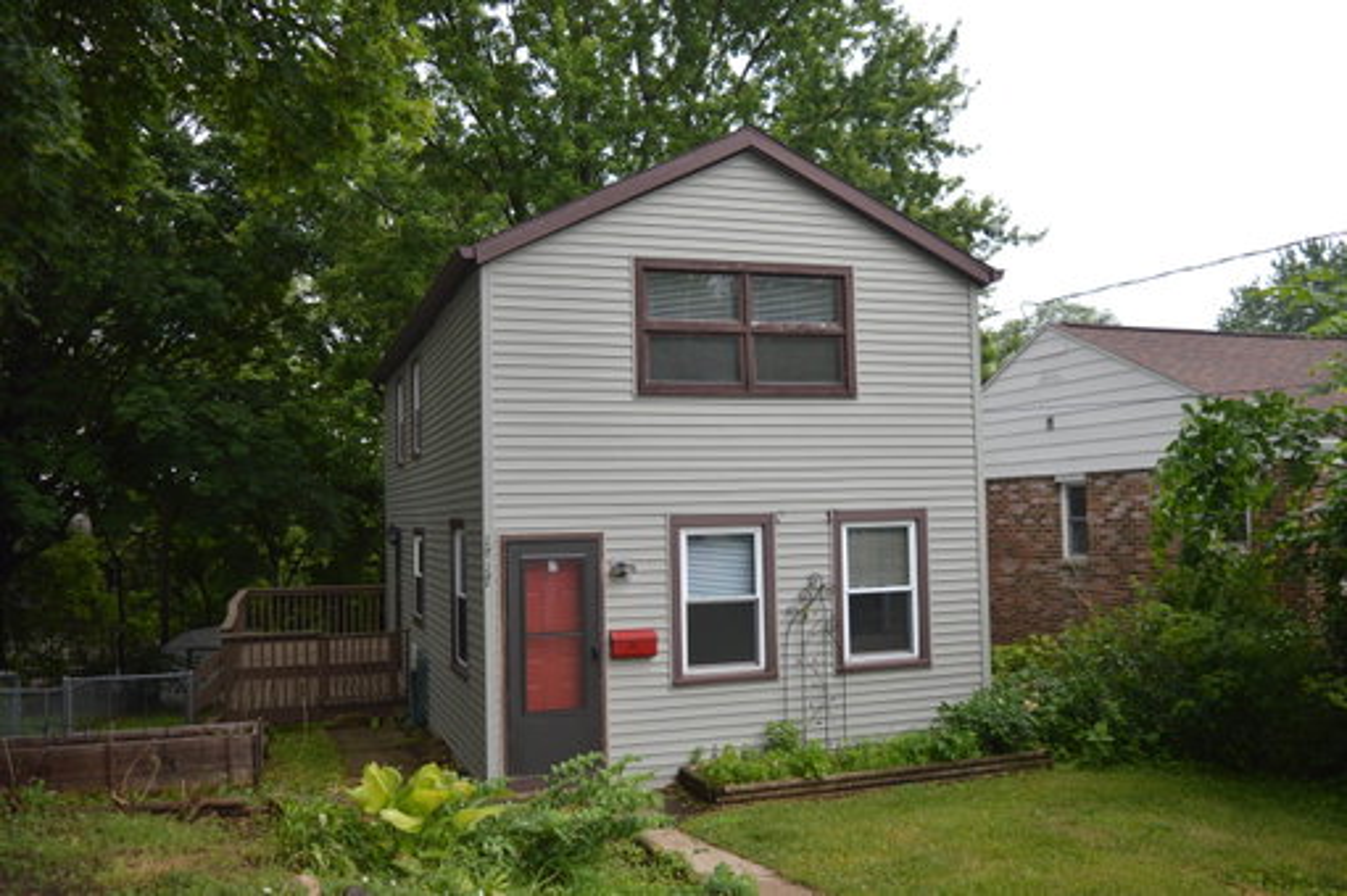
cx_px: 674
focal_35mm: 32
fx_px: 1178
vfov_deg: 41.7
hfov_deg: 59.5
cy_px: 448
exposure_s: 1/200
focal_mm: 21
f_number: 4
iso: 100
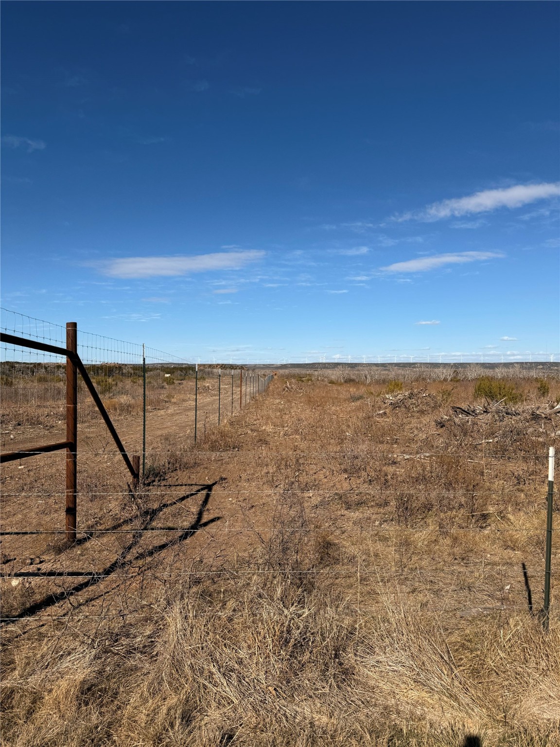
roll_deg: -2.3
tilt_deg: +0.8
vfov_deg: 71.6
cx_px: 280
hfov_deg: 56.8
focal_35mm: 24
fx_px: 518
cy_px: 374
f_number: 1.78
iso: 80
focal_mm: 6.76
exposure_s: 1/8130
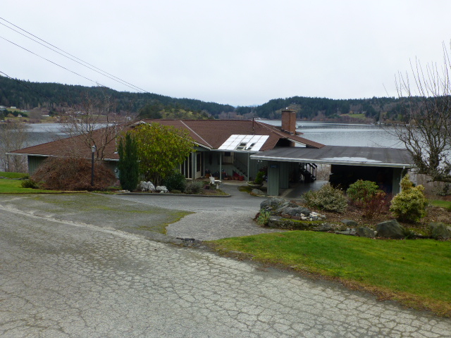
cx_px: 226
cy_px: 169
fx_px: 391
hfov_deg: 60.0
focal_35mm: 30
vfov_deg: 46.8
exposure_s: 1/200
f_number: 4
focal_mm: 5.4
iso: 100
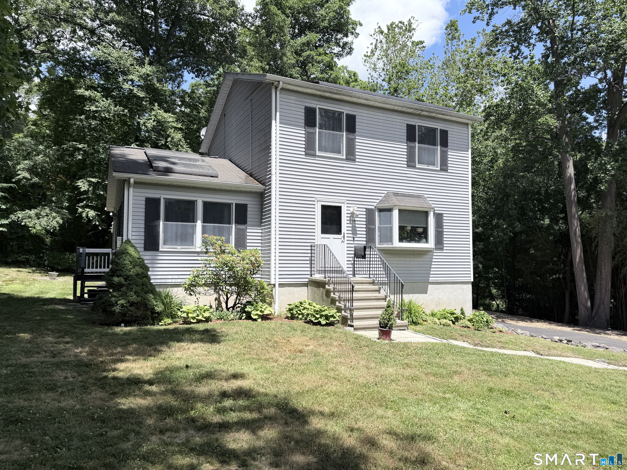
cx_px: 314
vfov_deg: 56.8
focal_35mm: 24
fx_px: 435
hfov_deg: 71.6
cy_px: 235
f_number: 1.78
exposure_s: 1/3584
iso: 80
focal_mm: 6.76
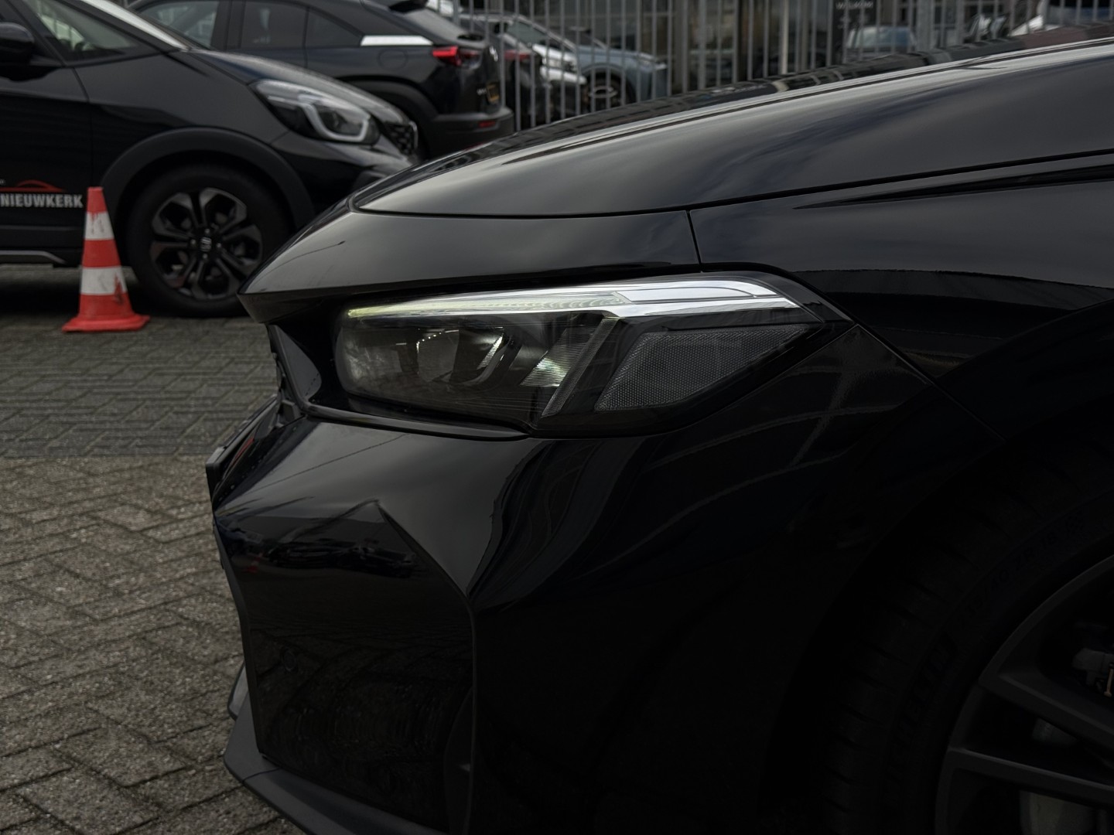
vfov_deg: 30.3
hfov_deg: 39.7
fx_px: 1545
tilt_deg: -11.1
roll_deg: +1.4
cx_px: 557
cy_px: 418
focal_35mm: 48
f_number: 1.78
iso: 64
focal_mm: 6.76
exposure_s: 1/2762
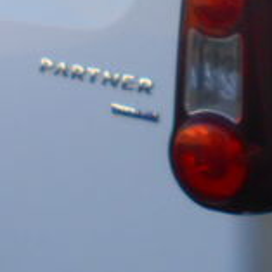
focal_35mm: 146
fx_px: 1298
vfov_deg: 11.9
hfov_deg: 11.8
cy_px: 19
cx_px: 298
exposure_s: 1/250
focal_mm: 4.6
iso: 80
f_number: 3.2
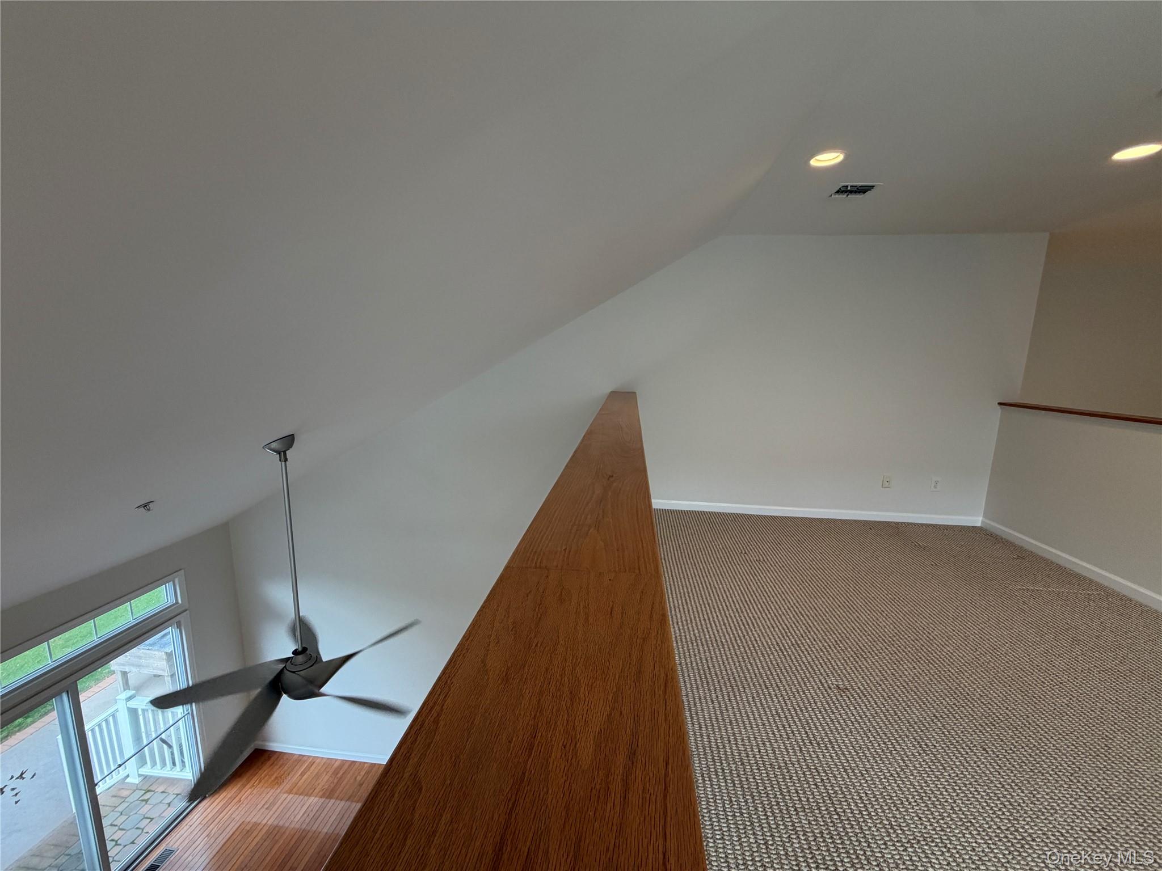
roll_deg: -0.9
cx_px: 581
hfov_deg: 102.1
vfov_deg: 85.7
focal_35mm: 14
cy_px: 436
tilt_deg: -9.5
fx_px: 470
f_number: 2.2
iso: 125
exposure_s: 1/120
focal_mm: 2.22
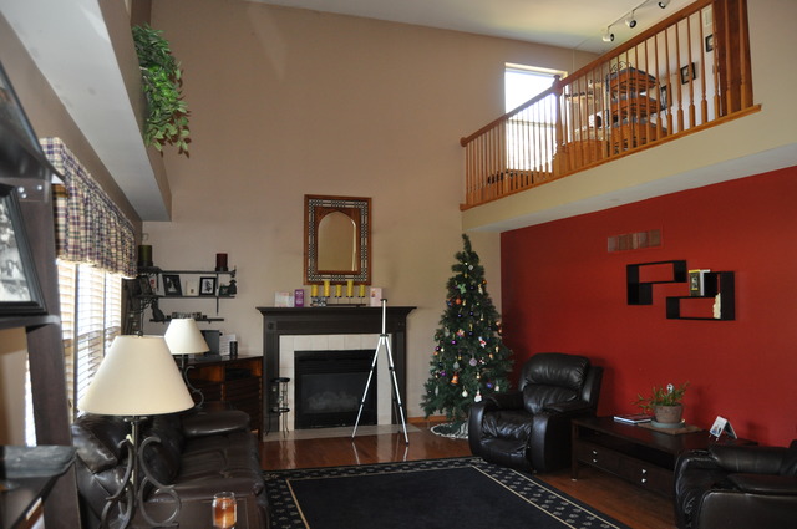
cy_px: 264
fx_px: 597
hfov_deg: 67.4
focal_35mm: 27
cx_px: 398
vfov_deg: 47.8
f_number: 3.5
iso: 800
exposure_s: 1/60
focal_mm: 18
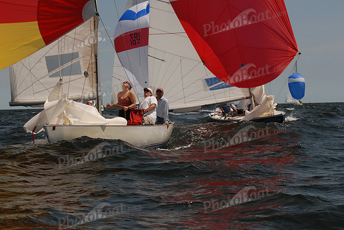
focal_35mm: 105
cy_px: 115
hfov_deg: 19.4
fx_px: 1004
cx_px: 172
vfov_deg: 13.1
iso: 200
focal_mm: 70
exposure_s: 1/400
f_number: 7.1
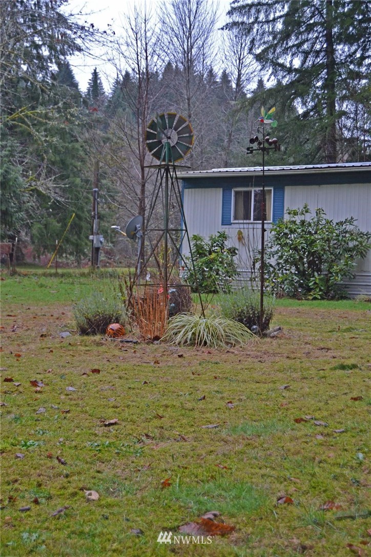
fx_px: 742
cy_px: 278
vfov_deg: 41.1
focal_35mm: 48
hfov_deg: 28.1
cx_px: 186
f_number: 4.5
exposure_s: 1/60
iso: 1000
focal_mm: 32
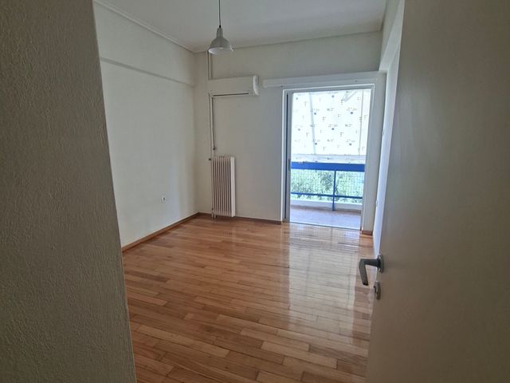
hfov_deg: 106.2
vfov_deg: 89.9
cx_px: 255
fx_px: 192
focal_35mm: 13
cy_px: 192
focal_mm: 1.74
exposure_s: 1/100
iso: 50
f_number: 2.2
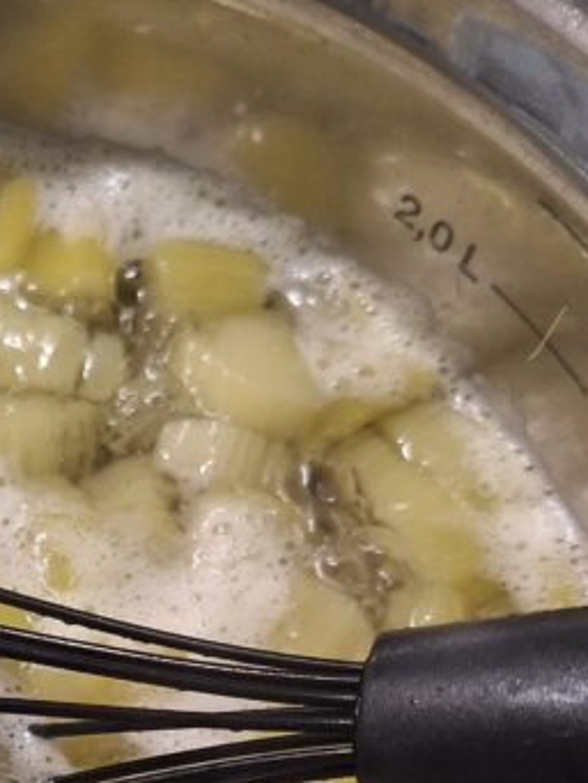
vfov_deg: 26.3
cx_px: -64
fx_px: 1562
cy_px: 829
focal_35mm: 69
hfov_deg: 20.3
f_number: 1.8
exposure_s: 1/33
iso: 200
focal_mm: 5.54
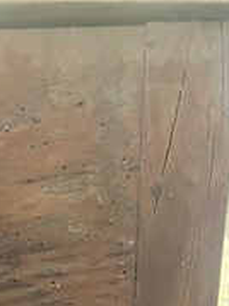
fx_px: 512
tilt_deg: -18.4
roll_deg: +2.0
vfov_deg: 29.9
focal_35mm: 58
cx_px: -17
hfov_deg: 23.8
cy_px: 337
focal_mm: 5.1
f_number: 1.6
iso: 640
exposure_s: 1/33
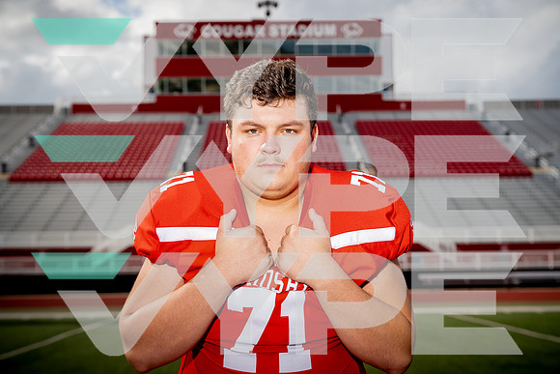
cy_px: 187
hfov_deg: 36.9
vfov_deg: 25.1
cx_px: 280
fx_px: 840
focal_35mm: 54
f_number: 4.5
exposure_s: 1/1000
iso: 200
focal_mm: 54
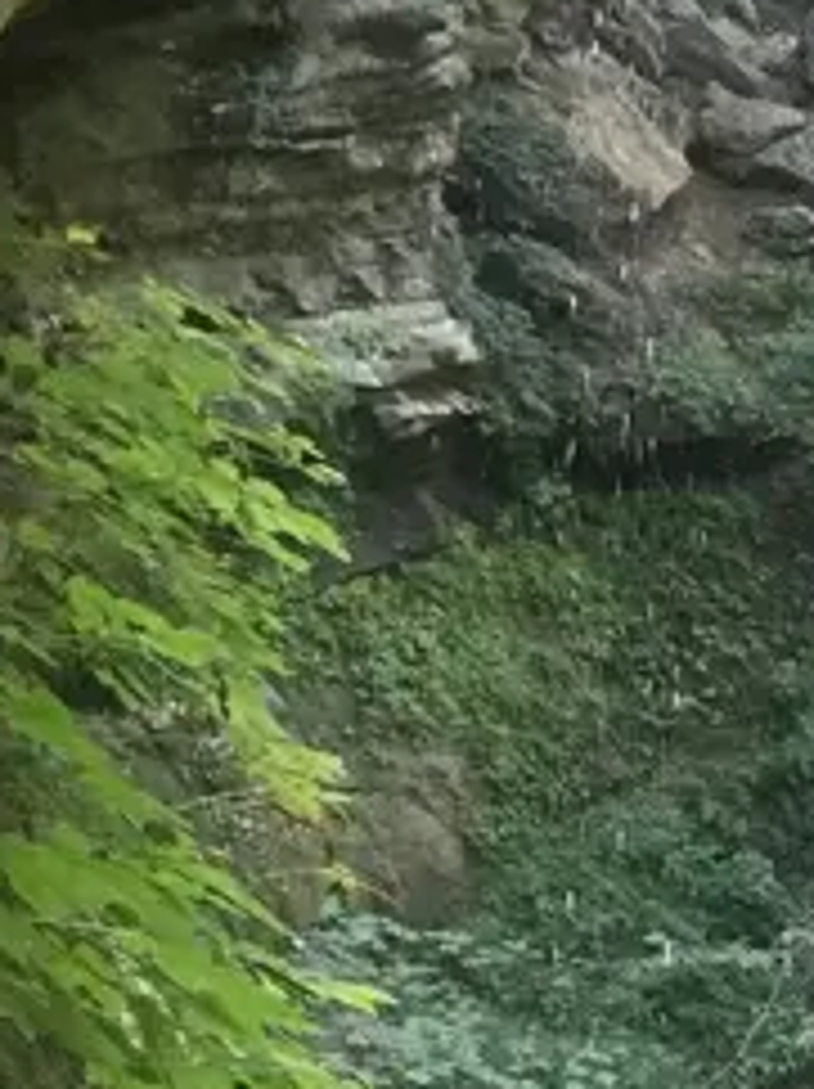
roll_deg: +1.8
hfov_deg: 9.5
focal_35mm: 139
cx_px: 1920
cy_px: 608
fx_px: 4366
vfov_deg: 14.2
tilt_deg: -9.0
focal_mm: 3.99
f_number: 1.8
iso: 32
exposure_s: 1/120
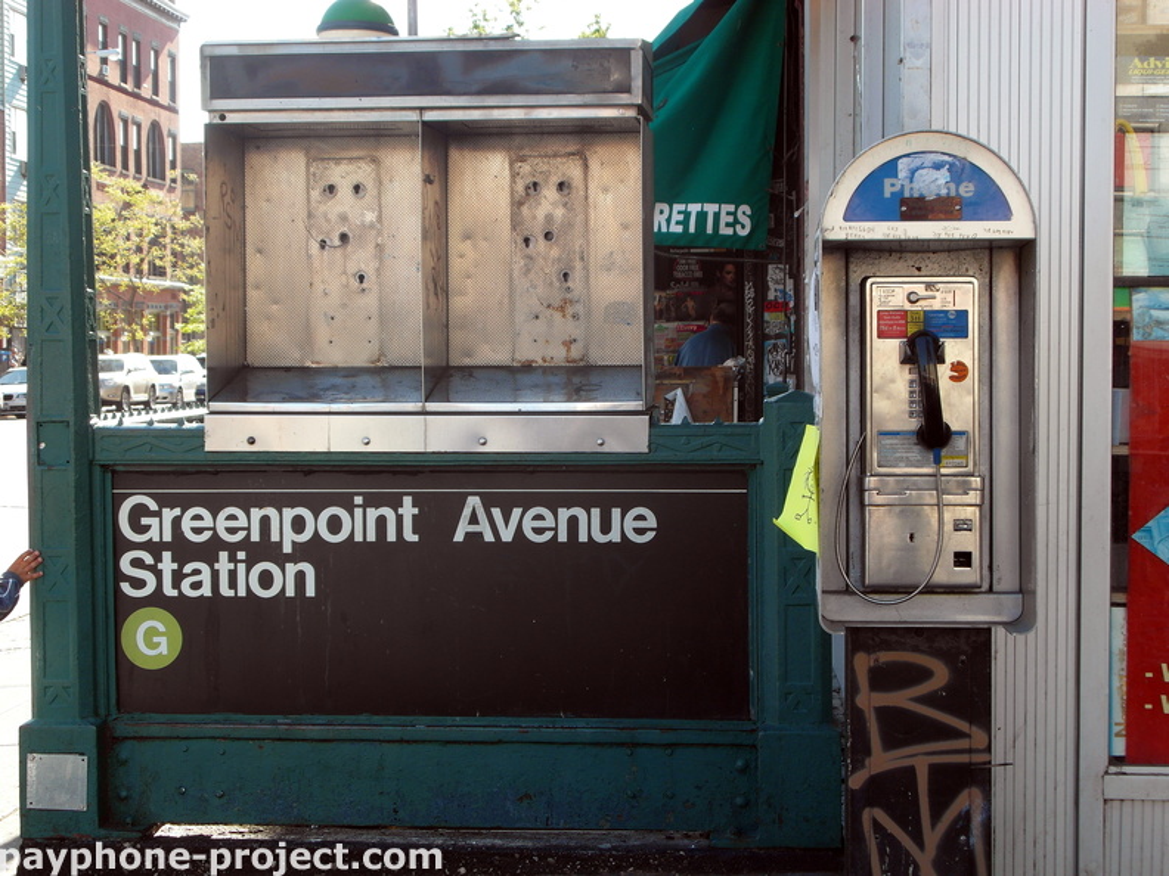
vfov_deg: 22.9
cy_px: 438
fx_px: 2161
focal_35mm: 64
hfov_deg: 30.3
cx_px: 584
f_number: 4
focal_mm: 11.4
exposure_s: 1/180
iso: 100
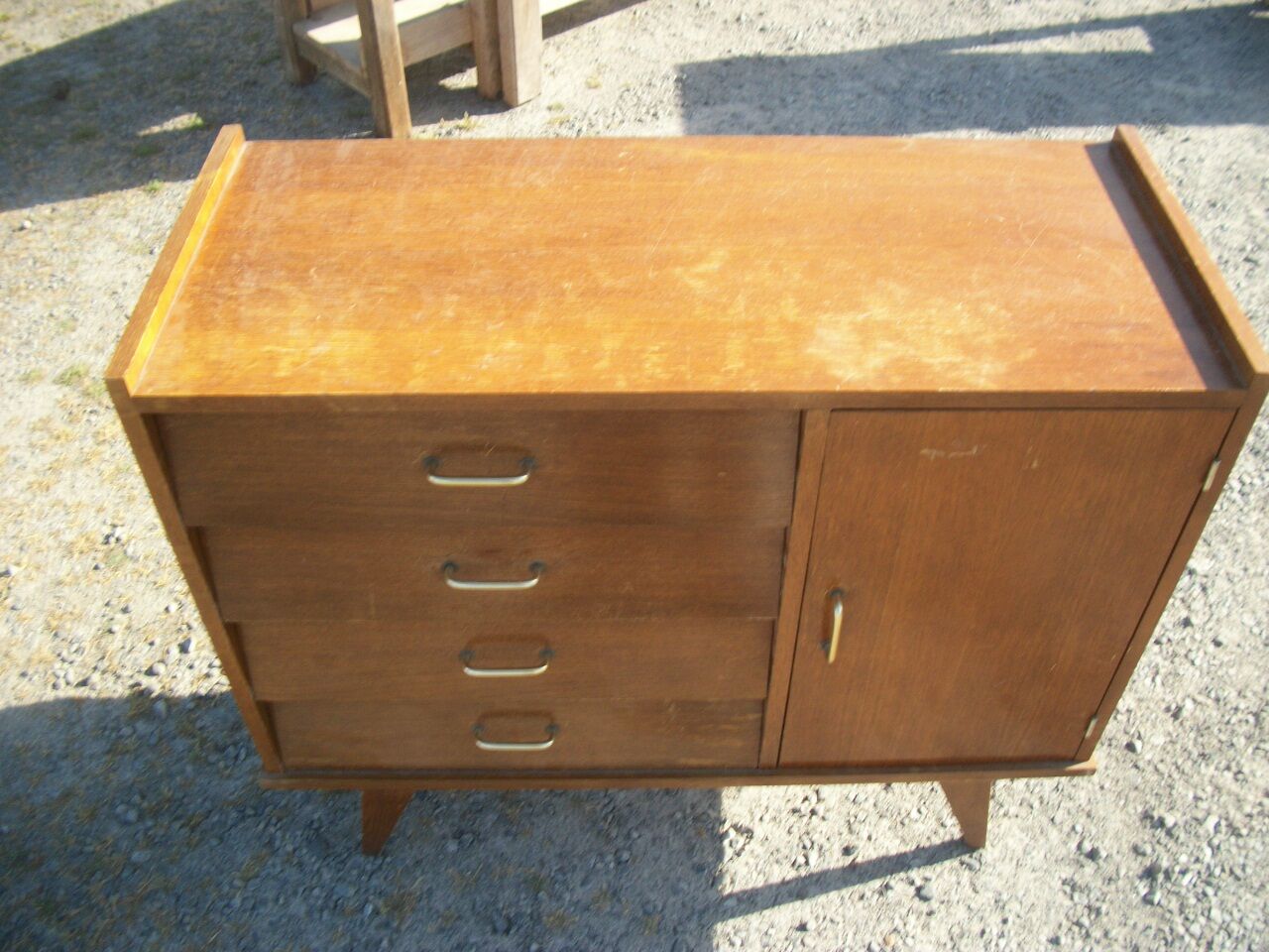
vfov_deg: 44.2
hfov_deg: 56.8
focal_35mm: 32
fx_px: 1173
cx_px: 634
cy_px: 476
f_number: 8.8
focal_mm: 5.7
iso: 80
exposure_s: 1/50
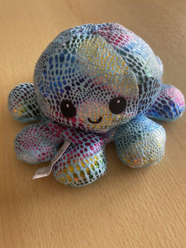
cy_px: 124
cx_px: 93
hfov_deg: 53.1
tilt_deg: -54.6
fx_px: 186
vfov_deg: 67.3
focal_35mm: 26
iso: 64
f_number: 1.8
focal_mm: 4.25
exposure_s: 1/121
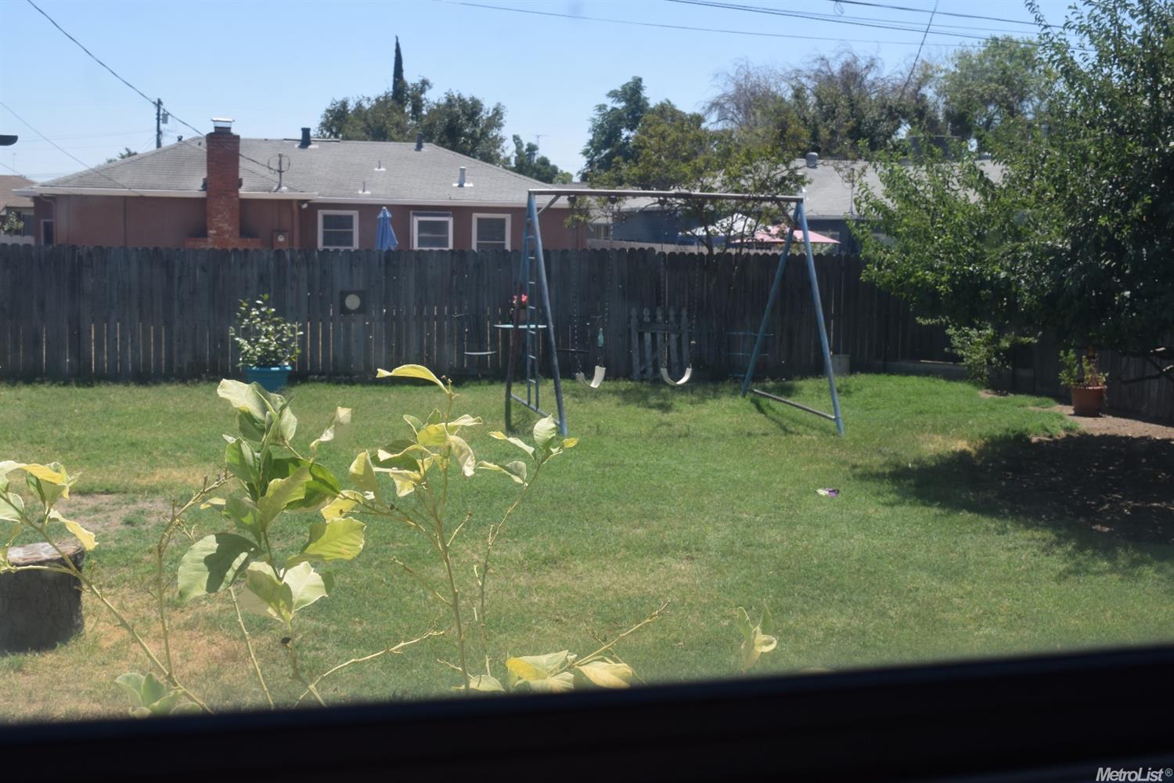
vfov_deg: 33.0
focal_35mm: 40
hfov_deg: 47.9
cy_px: 392
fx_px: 1321
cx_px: 587
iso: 200
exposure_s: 1/320
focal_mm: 27
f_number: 9
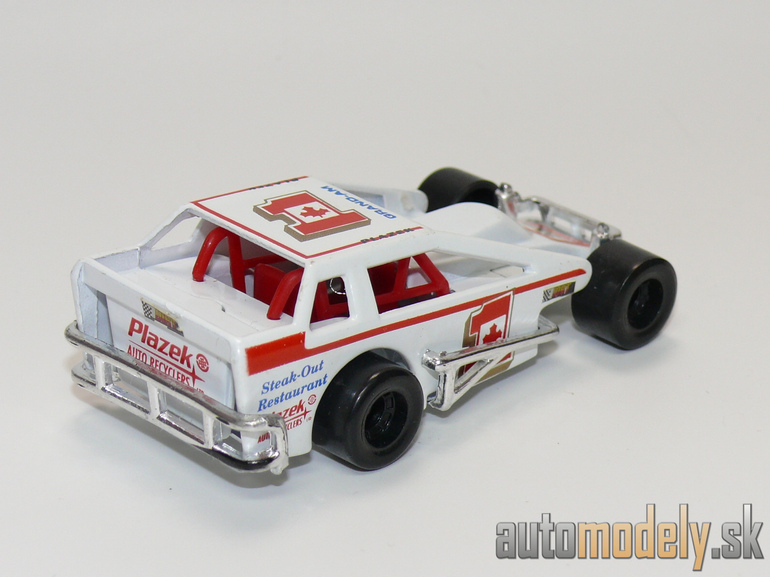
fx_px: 2291
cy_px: 288
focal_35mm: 103
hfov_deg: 19.1
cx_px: 385
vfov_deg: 14.4
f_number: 4
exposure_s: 1/30
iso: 100
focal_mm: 13.6
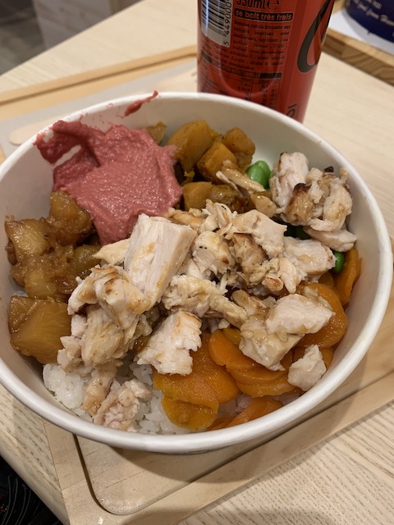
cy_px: 262
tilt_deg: -55.2
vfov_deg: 67.3
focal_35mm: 26
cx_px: 197
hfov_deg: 53.1
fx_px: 395
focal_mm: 4.25
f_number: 1.8
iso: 100
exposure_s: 1/60
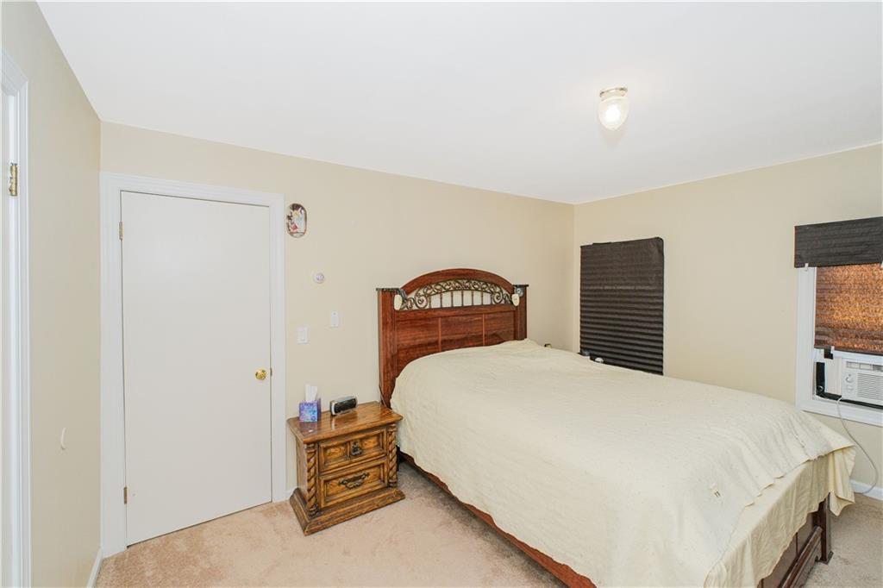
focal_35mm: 15
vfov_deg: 77.3
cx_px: 442
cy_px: 294
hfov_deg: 100.4
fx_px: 368
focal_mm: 10
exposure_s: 1/60
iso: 500
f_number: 8
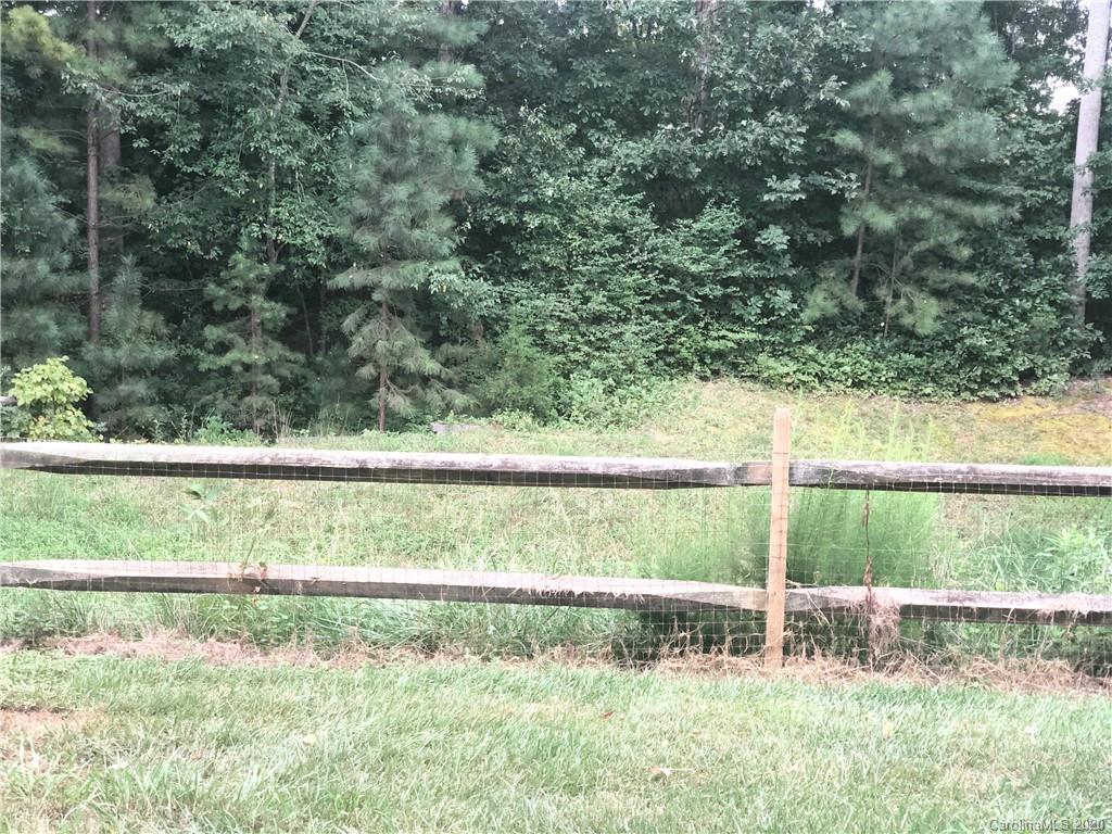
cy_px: 417
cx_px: 556
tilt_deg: -9.2
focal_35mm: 52
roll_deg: -0.6
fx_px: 1670
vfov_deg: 28.0
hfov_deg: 36.8
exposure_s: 1/60
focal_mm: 6
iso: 100
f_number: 2.4
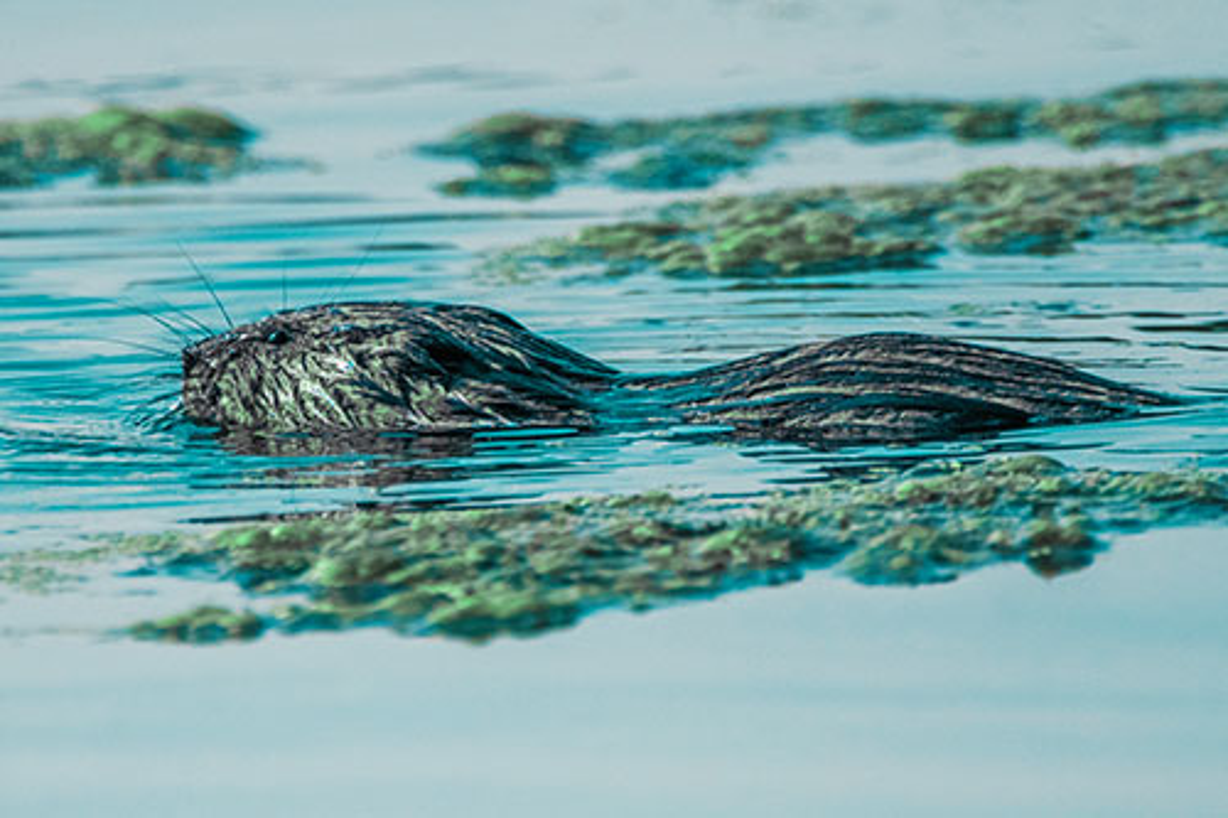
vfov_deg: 1.1
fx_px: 40918
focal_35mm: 1200
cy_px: 409
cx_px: 614
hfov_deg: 1.7
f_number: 13
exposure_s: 1/4000
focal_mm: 1200
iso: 3200
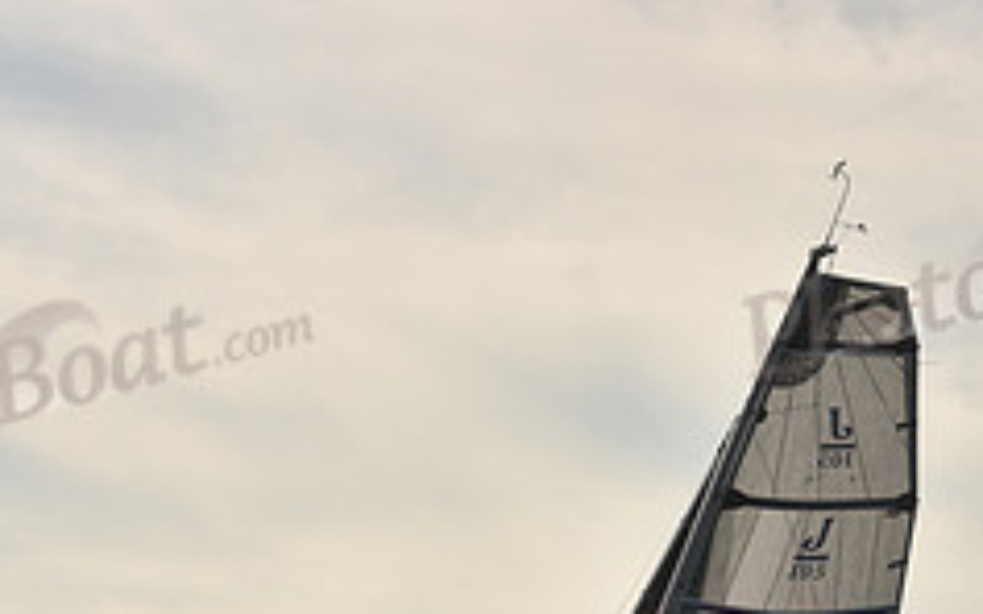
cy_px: 929
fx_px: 4687
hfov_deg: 12.0
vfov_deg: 7.4
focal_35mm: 175
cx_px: 529
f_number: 8
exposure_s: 1/640
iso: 250
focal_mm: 70
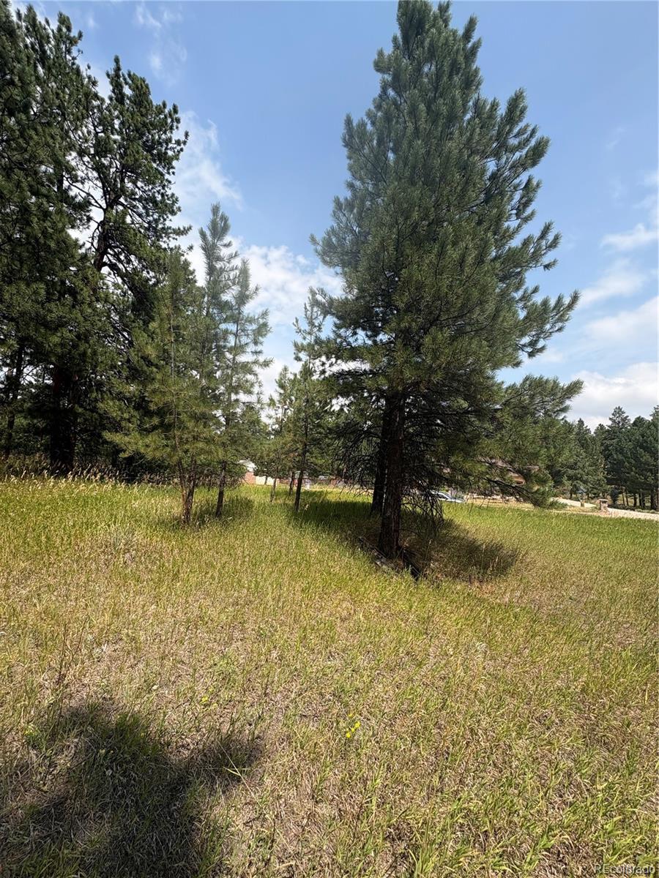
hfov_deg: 85.7
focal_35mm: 14
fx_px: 355
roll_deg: -1.2
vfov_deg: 102.1
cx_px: 330
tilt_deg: +7.2
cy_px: 439
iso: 50
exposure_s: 1/1323
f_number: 2.2
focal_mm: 2.22
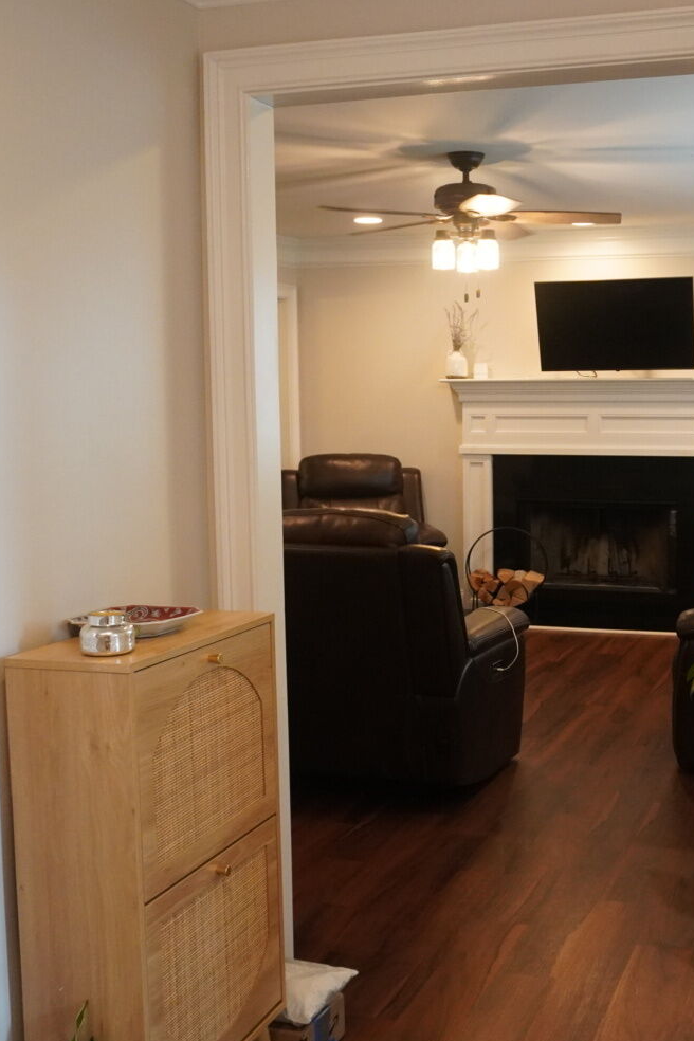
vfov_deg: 42.1
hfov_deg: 28.4
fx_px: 1354
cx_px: 496
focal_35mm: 47
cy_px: 519
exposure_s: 1/160
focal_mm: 19
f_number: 4
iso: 2500
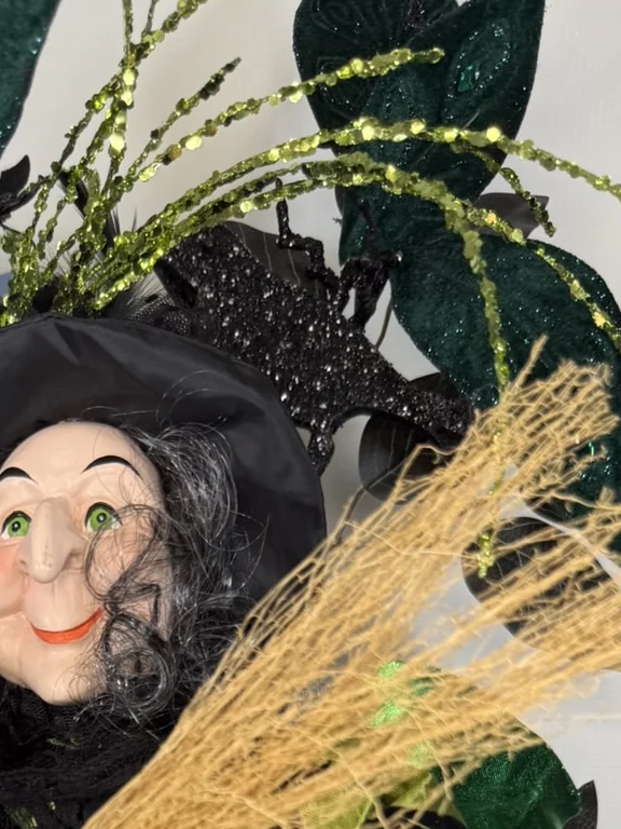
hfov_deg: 22.6
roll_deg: -0.7
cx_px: 106
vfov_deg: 25.9
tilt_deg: -7.4
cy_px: 1078
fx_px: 1531
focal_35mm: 64
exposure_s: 1/174
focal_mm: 6.76
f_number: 1.78
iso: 64
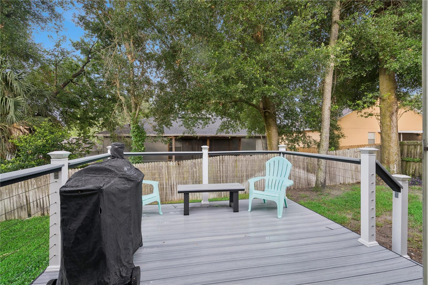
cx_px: 214
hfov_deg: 96.7
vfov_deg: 73.7
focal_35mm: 16
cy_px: 142
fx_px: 190
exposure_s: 1/15
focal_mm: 16
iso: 400
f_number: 9
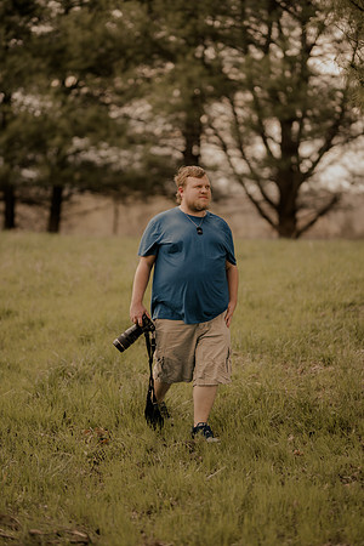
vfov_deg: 23.9
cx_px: 182
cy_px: 273
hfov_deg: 16.1
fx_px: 1289
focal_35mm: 85
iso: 125
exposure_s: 1/1250
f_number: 1.4
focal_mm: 85
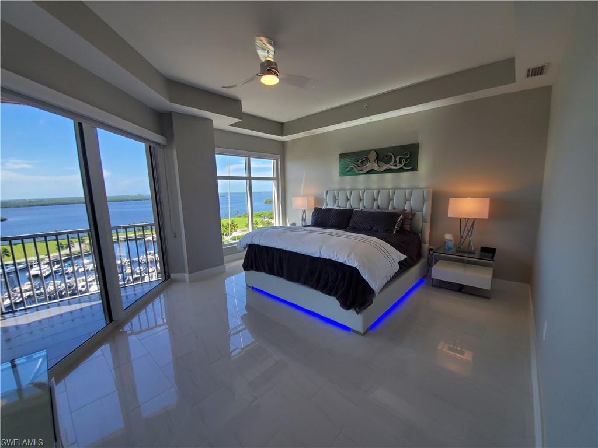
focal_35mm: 13
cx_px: 299
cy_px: 224
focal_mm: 1.8
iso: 64
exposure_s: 1/119
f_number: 2.2
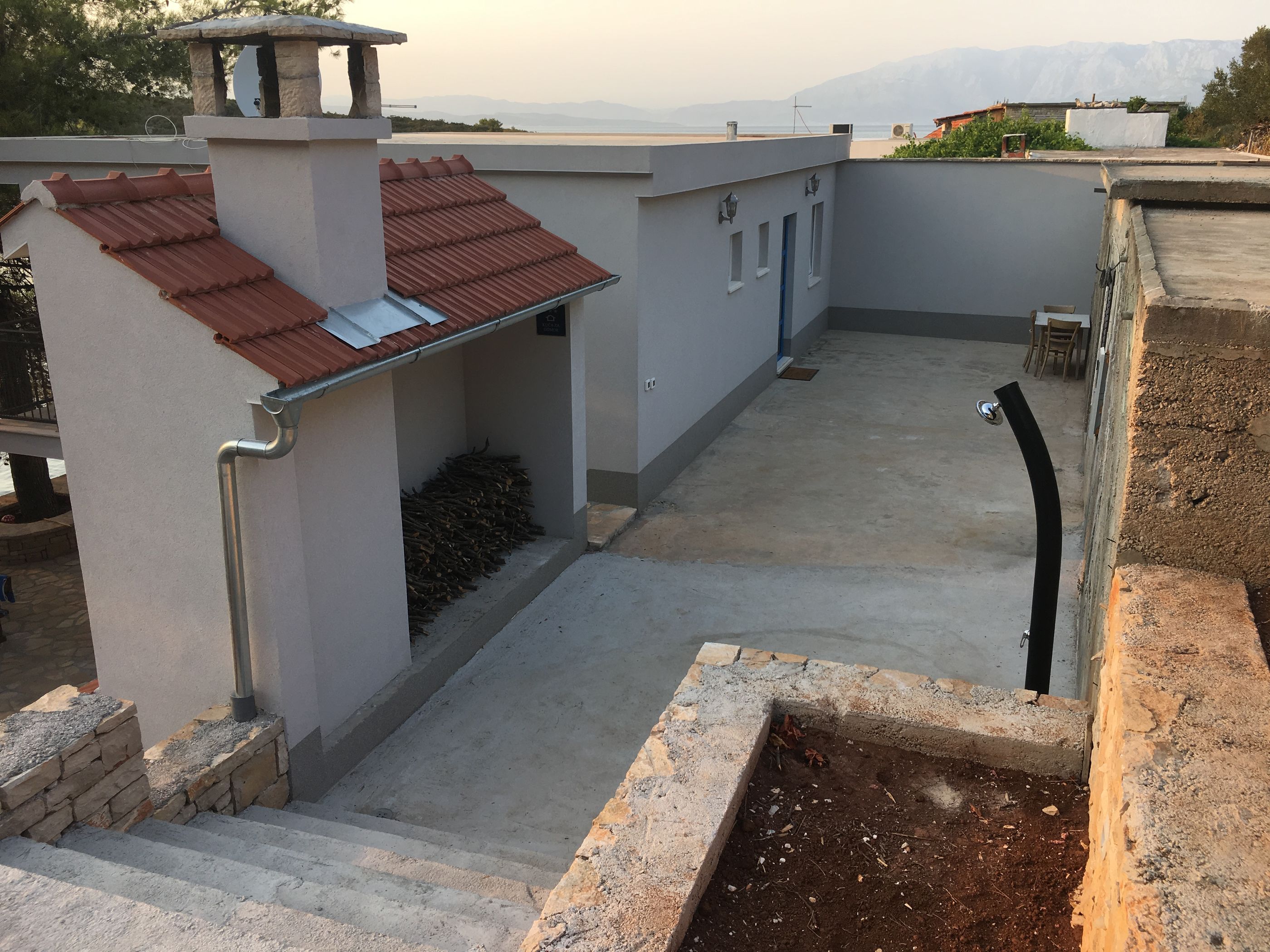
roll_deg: +0.7
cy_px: 476
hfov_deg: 61.7
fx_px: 1064
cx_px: 635
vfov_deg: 48.2
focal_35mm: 29
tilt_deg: -17.3
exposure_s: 1/284
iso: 25
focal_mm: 4.15
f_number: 2.2
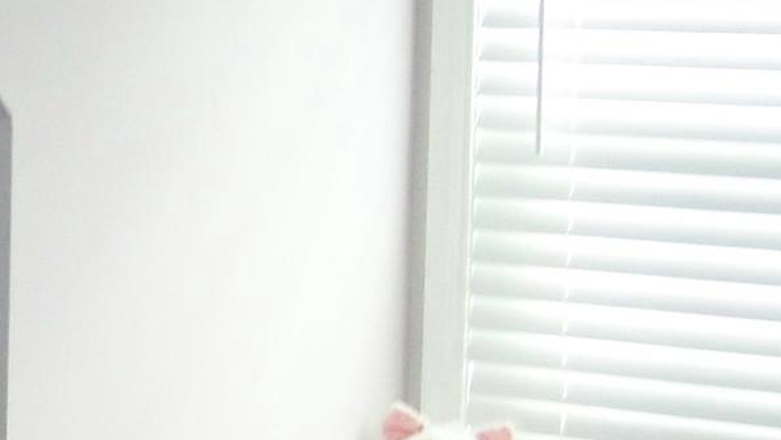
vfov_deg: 8.5
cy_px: 277
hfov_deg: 14.0
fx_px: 2962
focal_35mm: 143
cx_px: -423
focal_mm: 6.3
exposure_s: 1/30
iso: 200
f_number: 2.8
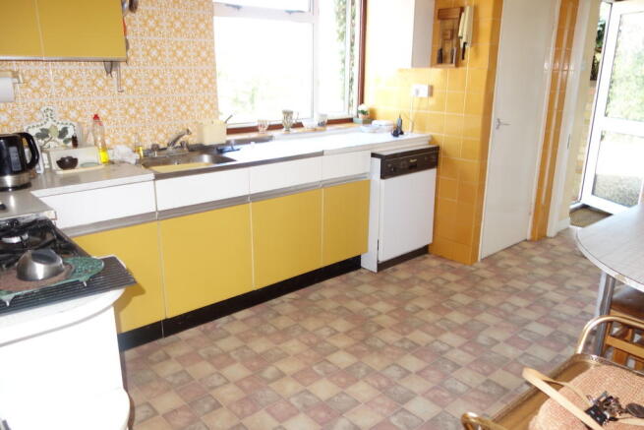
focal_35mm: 28
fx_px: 501
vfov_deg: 46.4
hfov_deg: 65.5
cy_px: 215
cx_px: 322
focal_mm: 10.4
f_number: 1.8
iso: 125
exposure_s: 1/40
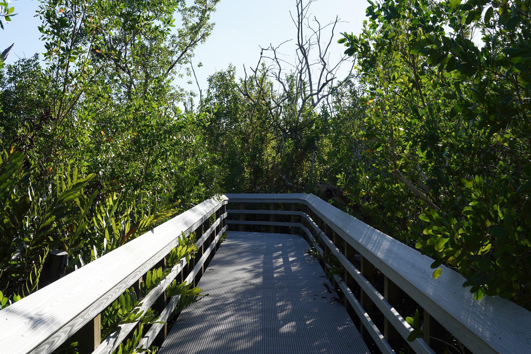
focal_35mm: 44
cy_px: 177
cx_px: 266
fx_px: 649
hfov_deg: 44.5
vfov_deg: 30.5
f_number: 13
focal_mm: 44
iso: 100
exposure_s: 1/100
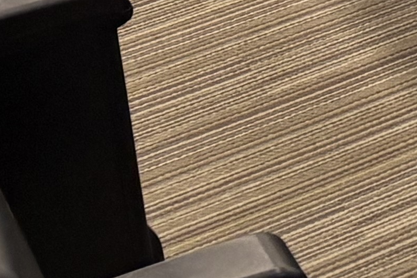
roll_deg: +2.2
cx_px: 1351
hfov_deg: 8.4
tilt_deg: -12.2
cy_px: -669
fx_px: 2247
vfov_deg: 6.3
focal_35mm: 194
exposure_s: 1/83
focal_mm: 5.96
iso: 125
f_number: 1.6
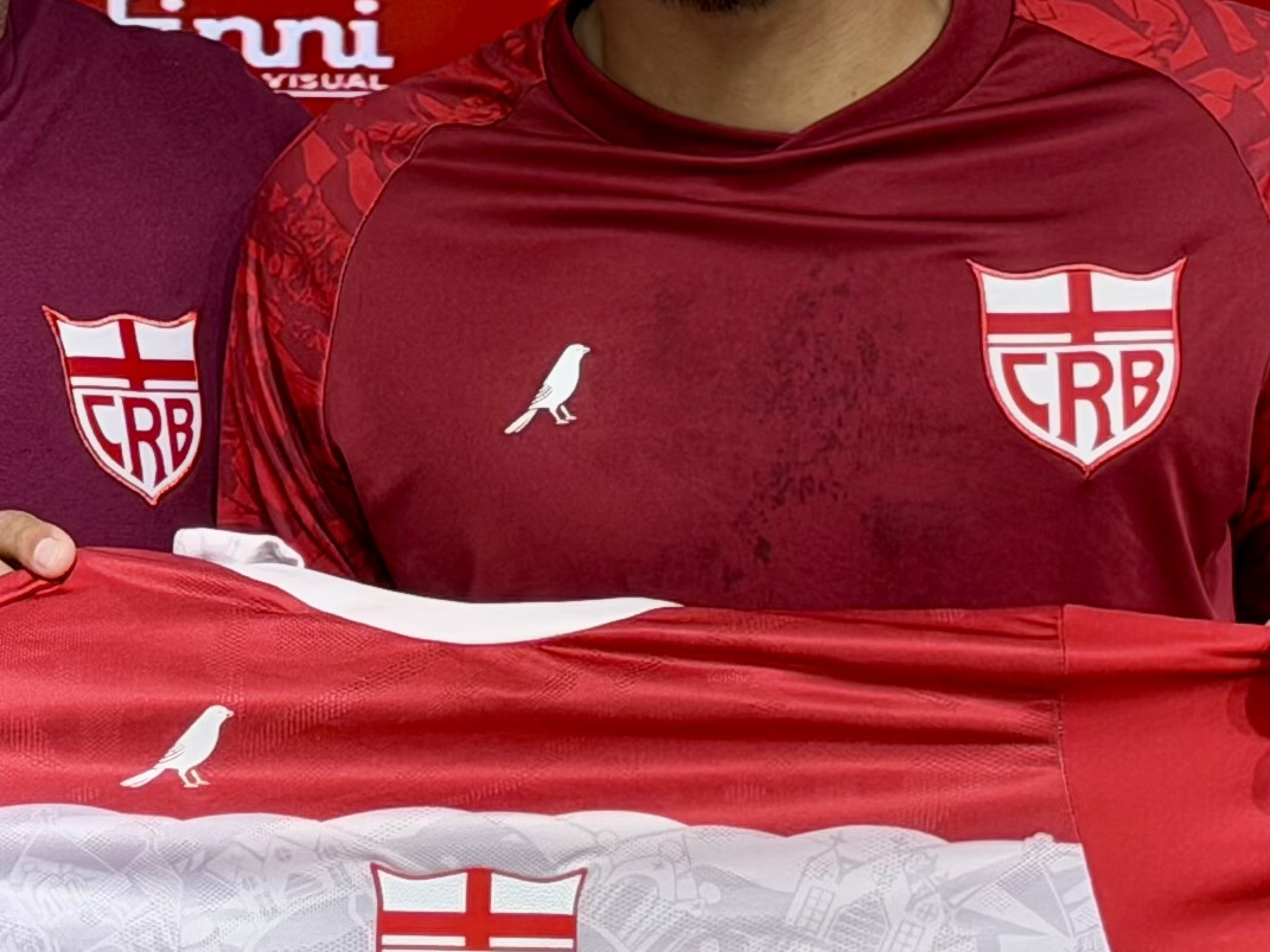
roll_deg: -0.5
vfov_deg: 9.3
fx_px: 5869
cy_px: 411
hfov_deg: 12.3
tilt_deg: -3.5
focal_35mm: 160
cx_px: 265
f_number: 1.78
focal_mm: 6.76
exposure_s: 1/120
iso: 80
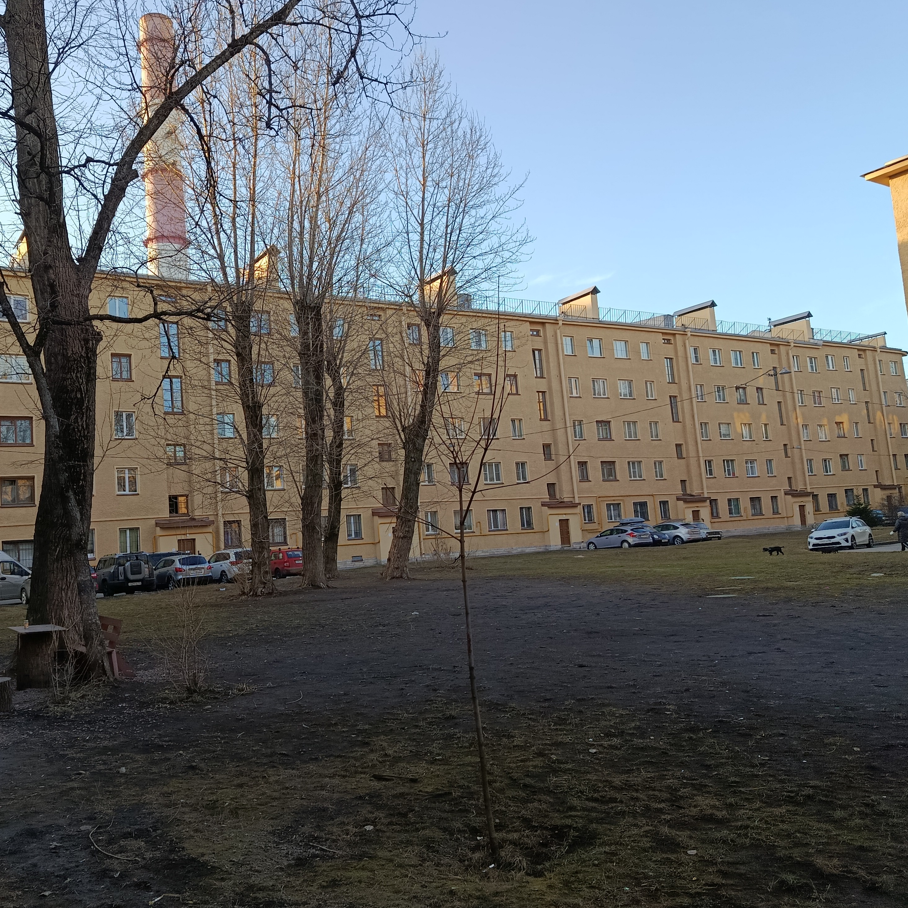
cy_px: 448
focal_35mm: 29
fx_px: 861
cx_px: 327
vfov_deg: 55.6
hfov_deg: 54.8
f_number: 1.7
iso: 50
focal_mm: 5.24
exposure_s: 1/111
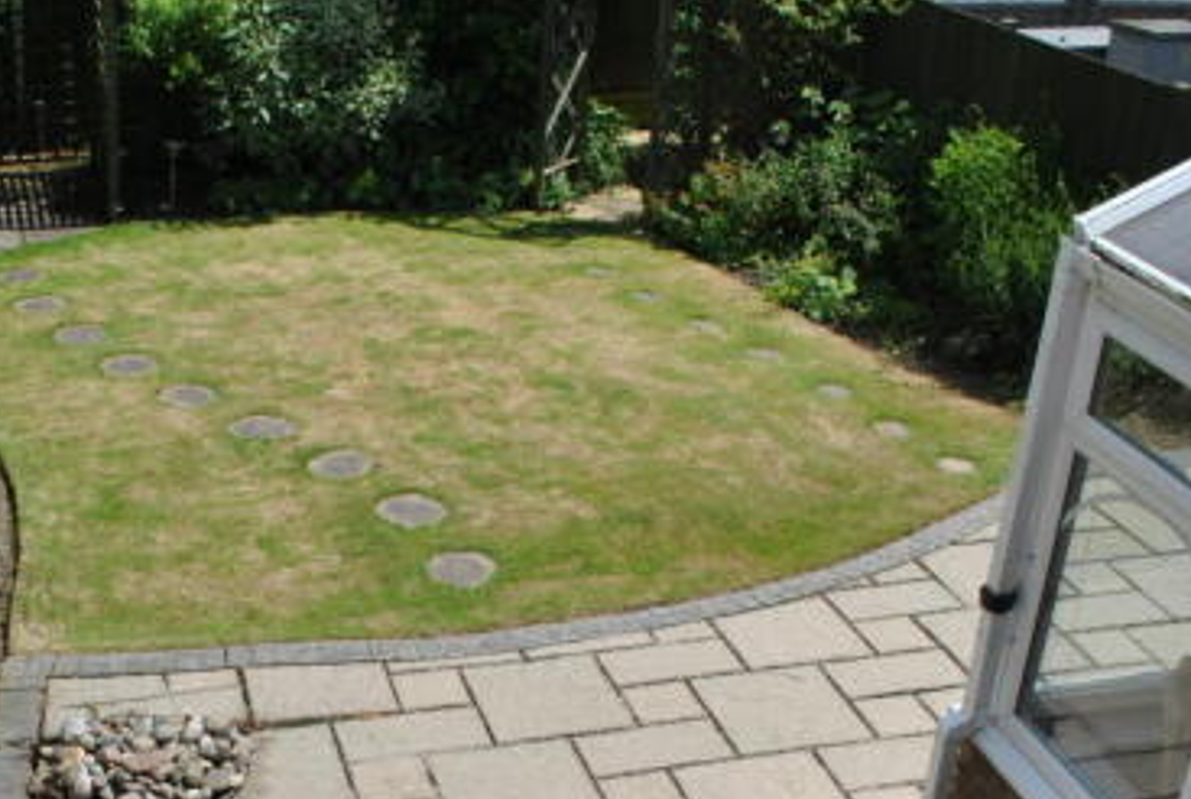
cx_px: 436
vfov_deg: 27.5
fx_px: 1591
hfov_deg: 40.7
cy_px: 658
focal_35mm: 48
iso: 100
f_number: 8
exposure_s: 1/250
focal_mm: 18
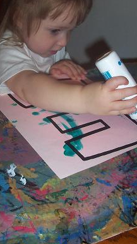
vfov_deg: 38.8
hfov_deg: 22.6
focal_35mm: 53
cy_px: 86
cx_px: 57
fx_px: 342
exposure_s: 1/60
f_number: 2.8
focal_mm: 5.6
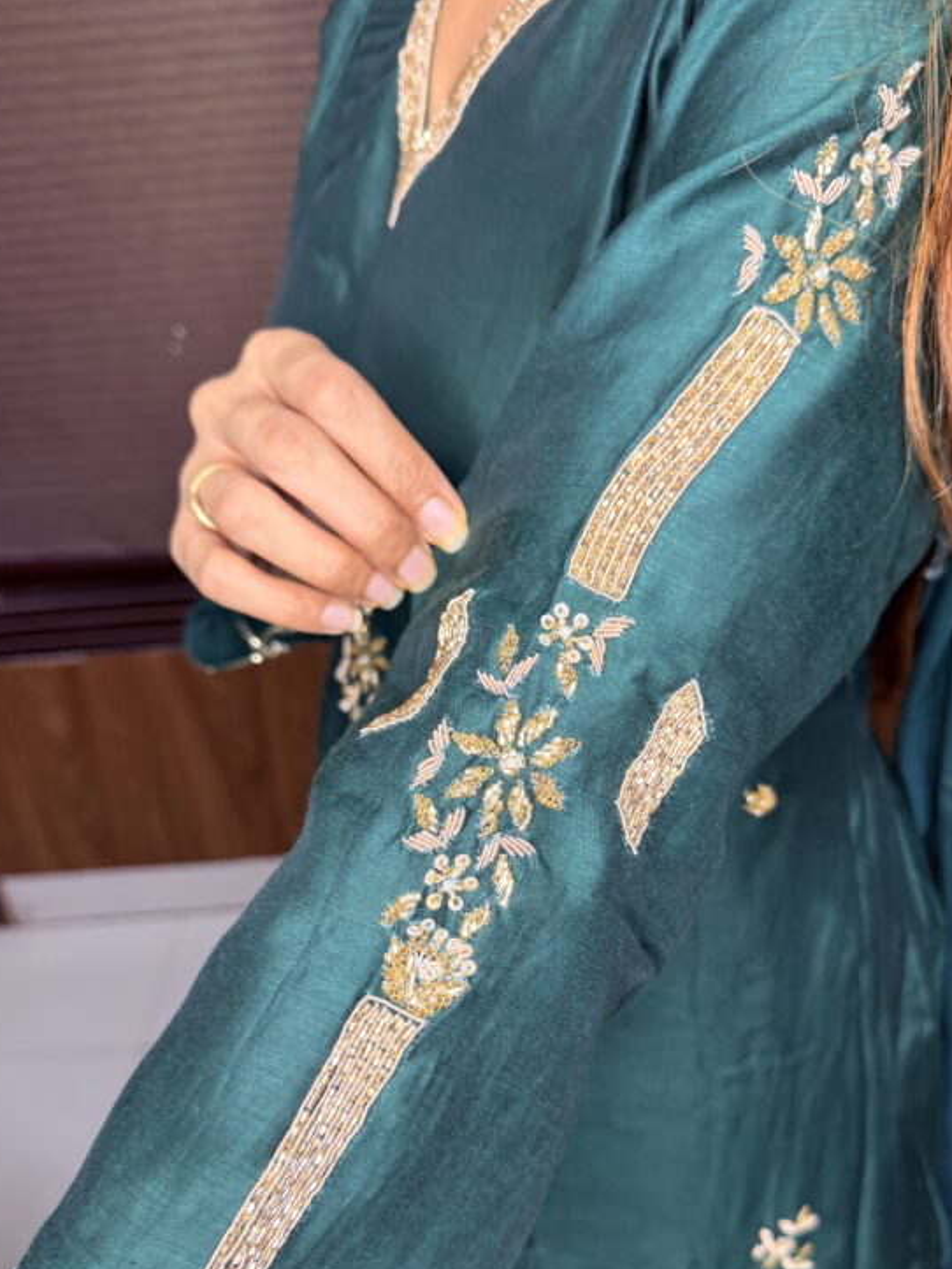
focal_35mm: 31
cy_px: 760
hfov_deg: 45.4
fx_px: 1136
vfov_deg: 57.9
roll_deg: +4.3
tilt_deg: -33.9
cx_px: 532
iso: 160
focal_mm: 6.76
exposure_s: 1/50
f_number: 1.78
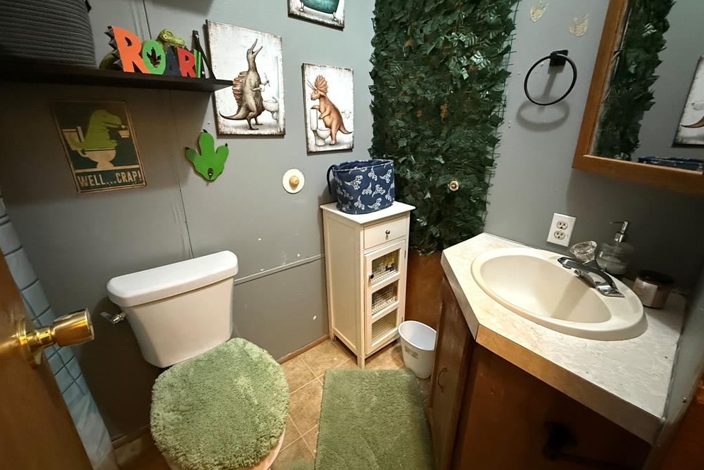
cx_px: 349
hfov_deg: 100.4
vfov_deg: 77.3
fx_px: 293
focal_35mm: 15
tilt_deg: -18.3
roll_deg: -0.4
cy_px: 224
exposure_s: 1/40
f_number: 2.2
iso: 1000
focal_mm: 2.22
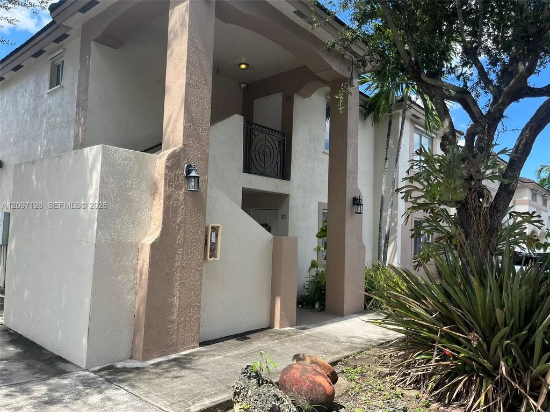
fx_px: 413
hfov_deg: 67.3
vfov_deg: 53.1
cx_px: 275
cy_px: 206
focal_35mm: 26
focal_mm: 5.1
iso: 50
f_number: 1.6
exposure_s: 1/943
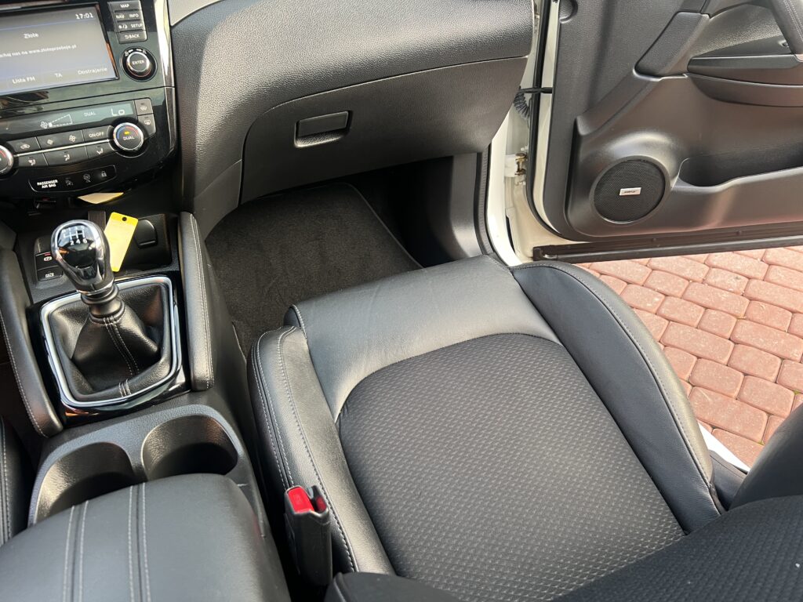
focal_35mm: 26
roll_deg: +1.0
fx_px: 603
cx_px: 402
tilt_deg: -39.4
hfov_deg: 67.3
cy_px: 301
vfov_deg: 53.1
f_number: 1.5
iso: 125
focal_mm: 5.7
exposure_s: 1/72
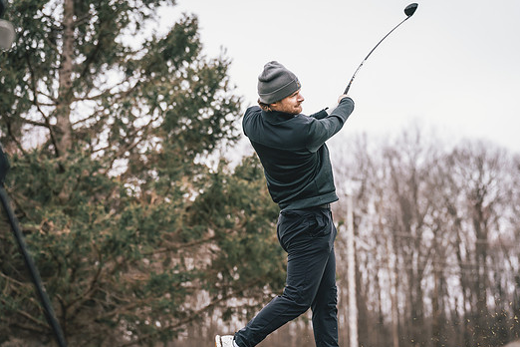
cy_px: 184
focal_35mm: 90
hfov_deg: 22.6
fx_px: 1300
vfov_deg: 15.2
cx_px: 282
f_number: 2.8
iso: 640
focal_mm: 78
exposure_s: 1/3200
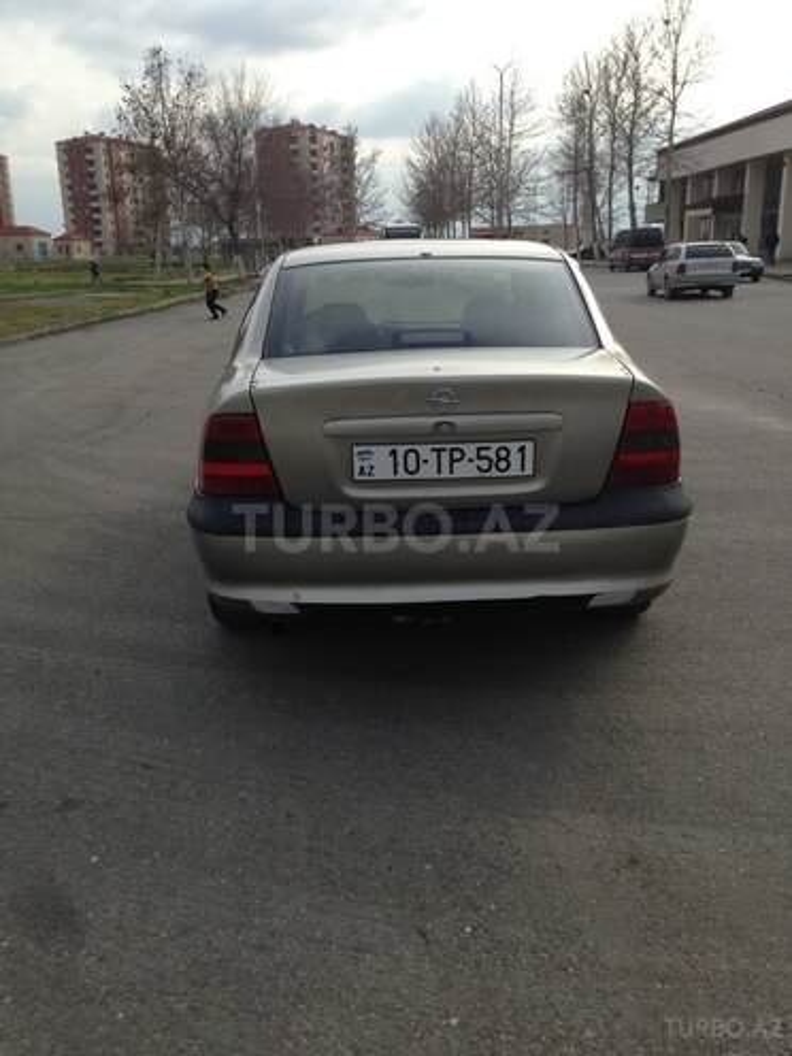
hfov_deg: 42.9
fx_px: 1007
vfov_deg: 55.4
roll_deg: -0.1
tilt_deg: -11.7
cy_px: 528
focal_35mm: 33
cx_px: 396
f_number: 2.4
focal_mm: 4.12
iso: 50
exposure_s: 1/1063
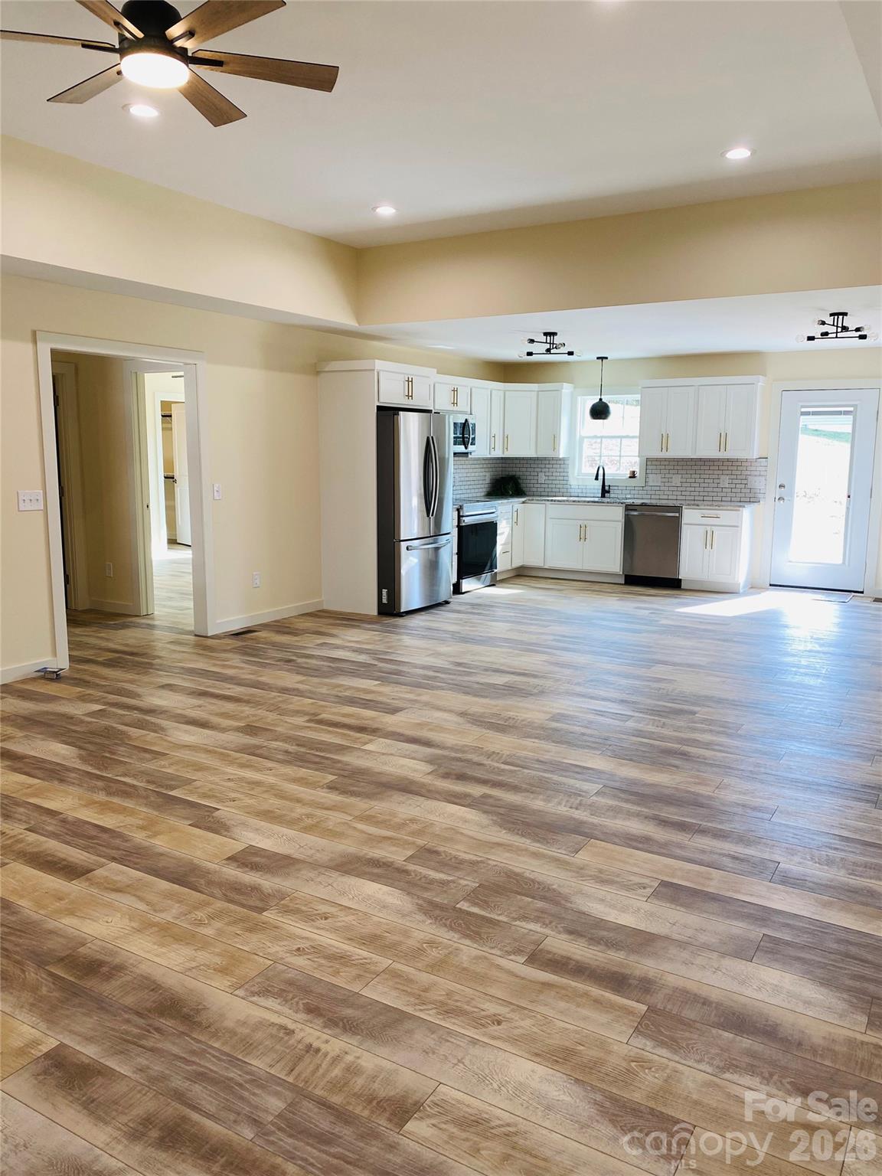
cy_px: 588
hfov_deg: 53.1
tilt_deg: -8.7
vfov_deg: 67.3
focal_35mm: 26
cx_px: 441
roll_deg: -0.6
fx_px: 883
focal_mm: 4.25
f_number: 1.8
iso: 64
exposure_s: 1/120
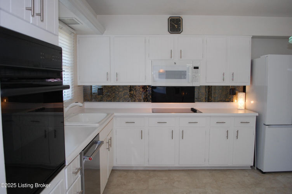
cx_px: 146
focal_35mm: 27
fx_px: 219
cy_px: 97
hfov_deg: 67.4
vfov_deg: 47.8
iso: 400
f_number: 4
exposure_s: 1/60
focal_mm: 18
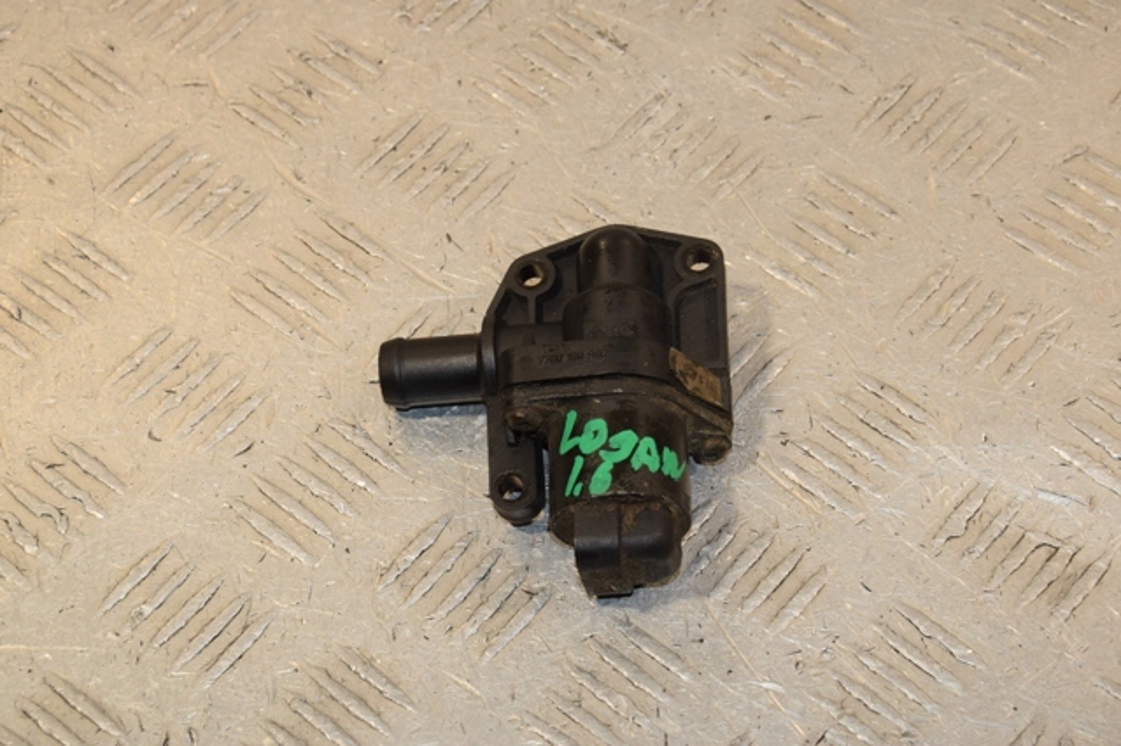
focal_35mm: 93
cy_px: 373
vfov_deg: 14.7
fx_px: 2894
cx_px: 560
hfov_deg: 21.9
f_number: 10
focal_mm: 62
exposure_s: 1/200
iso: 800
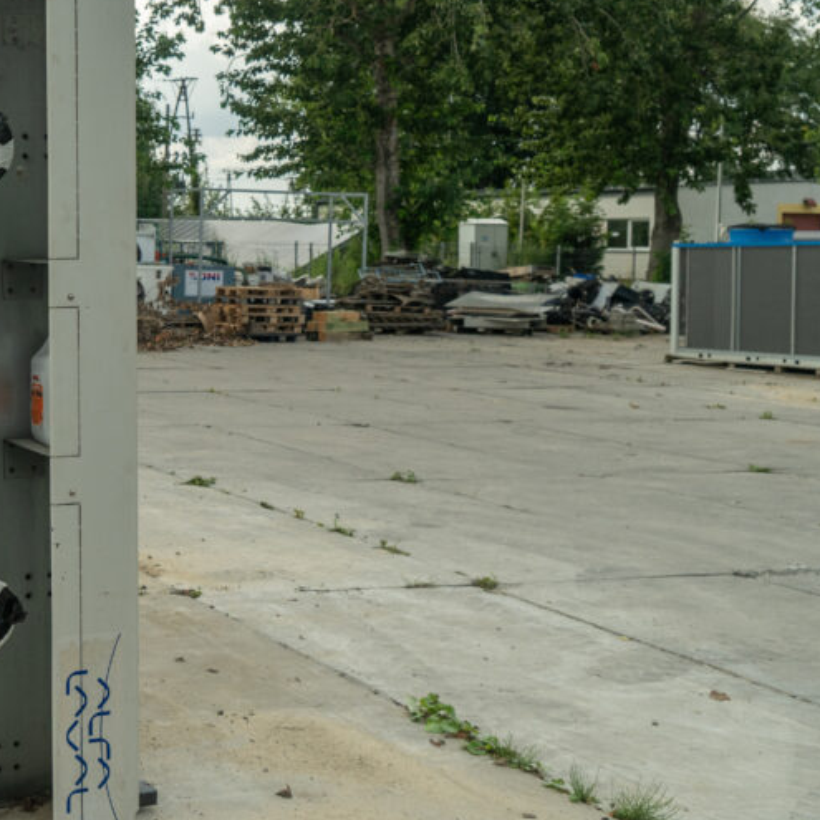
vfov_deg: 29.5
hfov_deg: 28.0
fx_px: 1554
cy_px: 329
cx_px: 30
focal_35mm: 58
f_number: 5.6
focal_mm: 33
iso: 640
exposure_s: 1/250
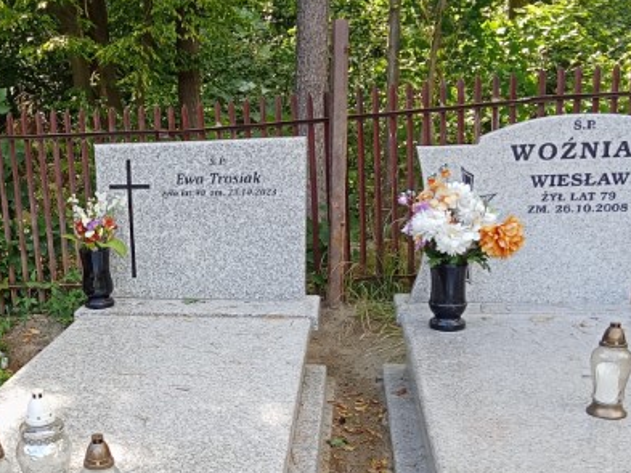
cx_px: 159
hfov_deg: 41.7
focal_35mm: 44
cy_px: 327
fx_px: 802
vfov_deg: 32.5
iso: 103
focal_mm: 2.79
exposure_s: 1/155
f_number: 2
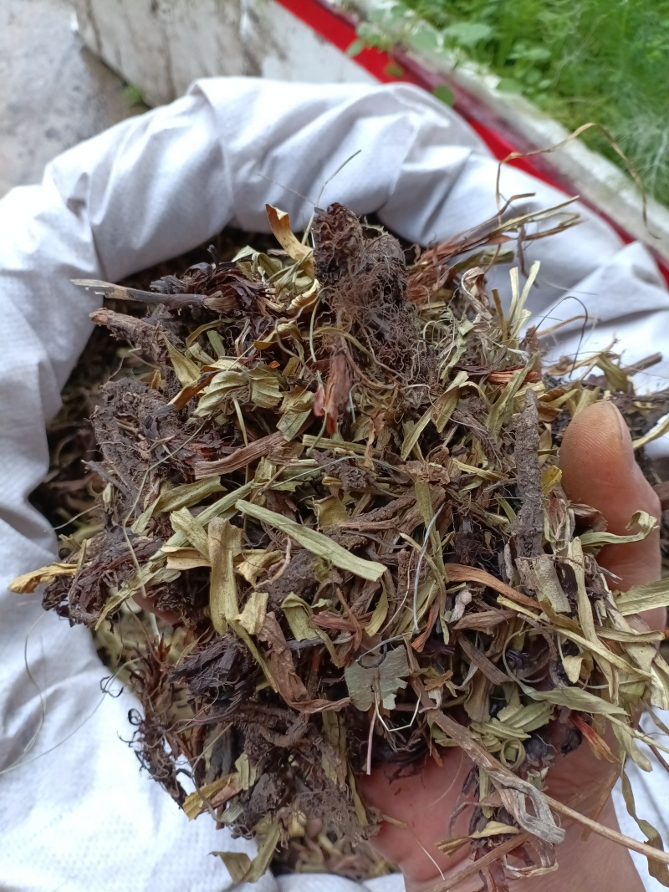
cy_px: 446
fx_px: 670
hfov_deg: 53.1
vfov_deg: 67.3
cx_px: 334
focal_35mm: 26
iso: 193
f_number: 1.8
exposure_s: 1/60
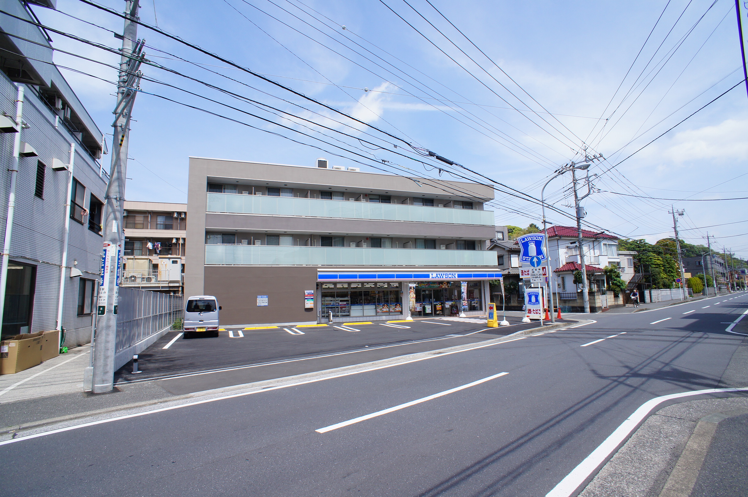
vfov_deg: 53.0
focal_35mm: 24
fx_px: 498
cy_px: 248
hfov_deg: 73.8
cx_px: 374
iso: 200
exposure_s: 1/250
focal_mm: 16
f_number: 13
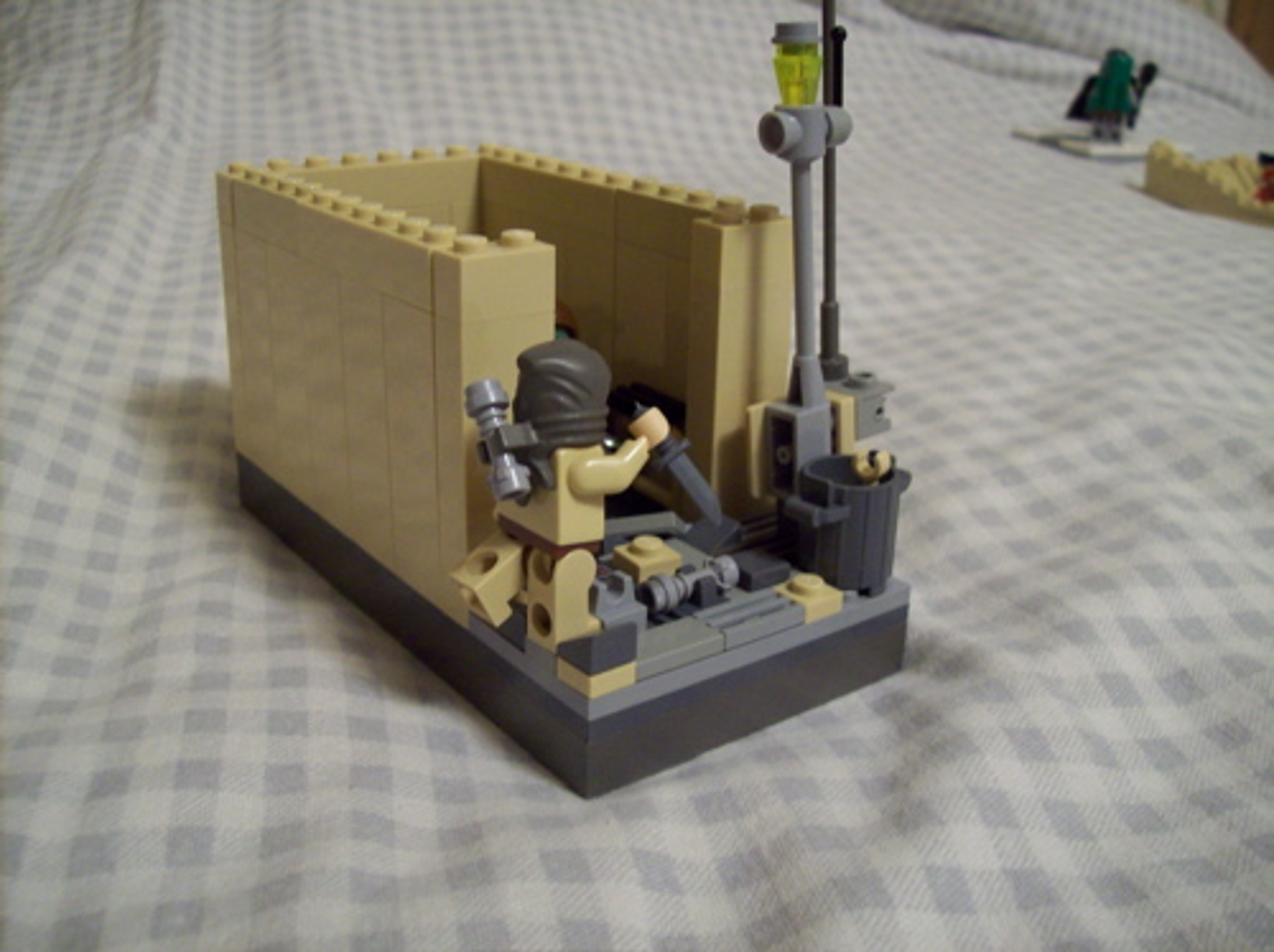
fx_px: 1324
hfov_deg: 51.4
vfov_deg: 39.6
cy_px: 476
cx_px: 637
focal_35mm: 36
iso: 181
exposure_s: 1/8
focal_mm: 6
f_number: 2.7
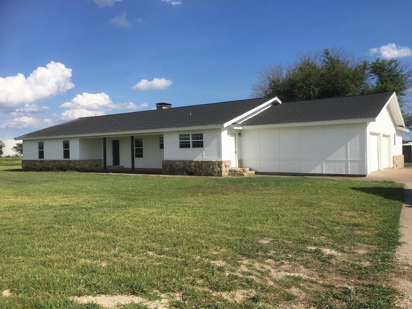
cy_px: 154
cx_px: 206
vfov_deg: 48.2
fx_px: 345
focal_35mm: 29
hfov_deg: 61.7
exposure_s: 1/1748
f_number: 2.2
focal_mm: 4.15
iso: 25
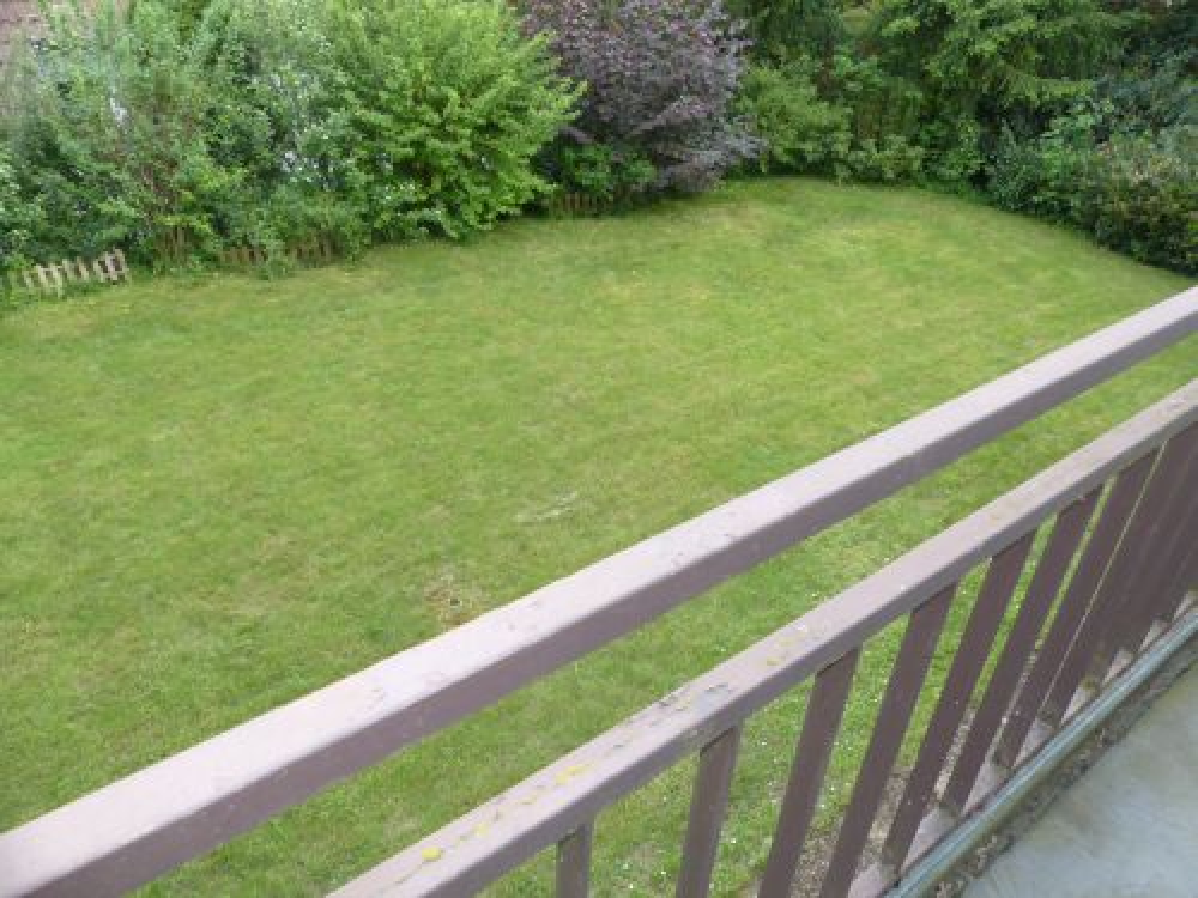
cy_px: 449
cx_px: 599
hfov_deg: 69.4
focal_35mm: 25
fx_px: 865
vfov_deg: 54.9
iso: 100
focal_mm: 4.5
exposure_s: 1/125
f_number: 3.5
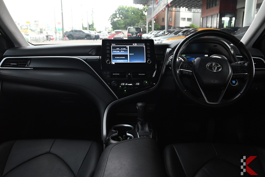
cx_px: 130
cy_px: 91
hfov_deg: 57.9
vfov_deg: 40.5
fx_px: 239
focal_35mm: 33
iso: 2200
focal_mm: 31.5
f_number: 5.6
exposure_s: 1/30
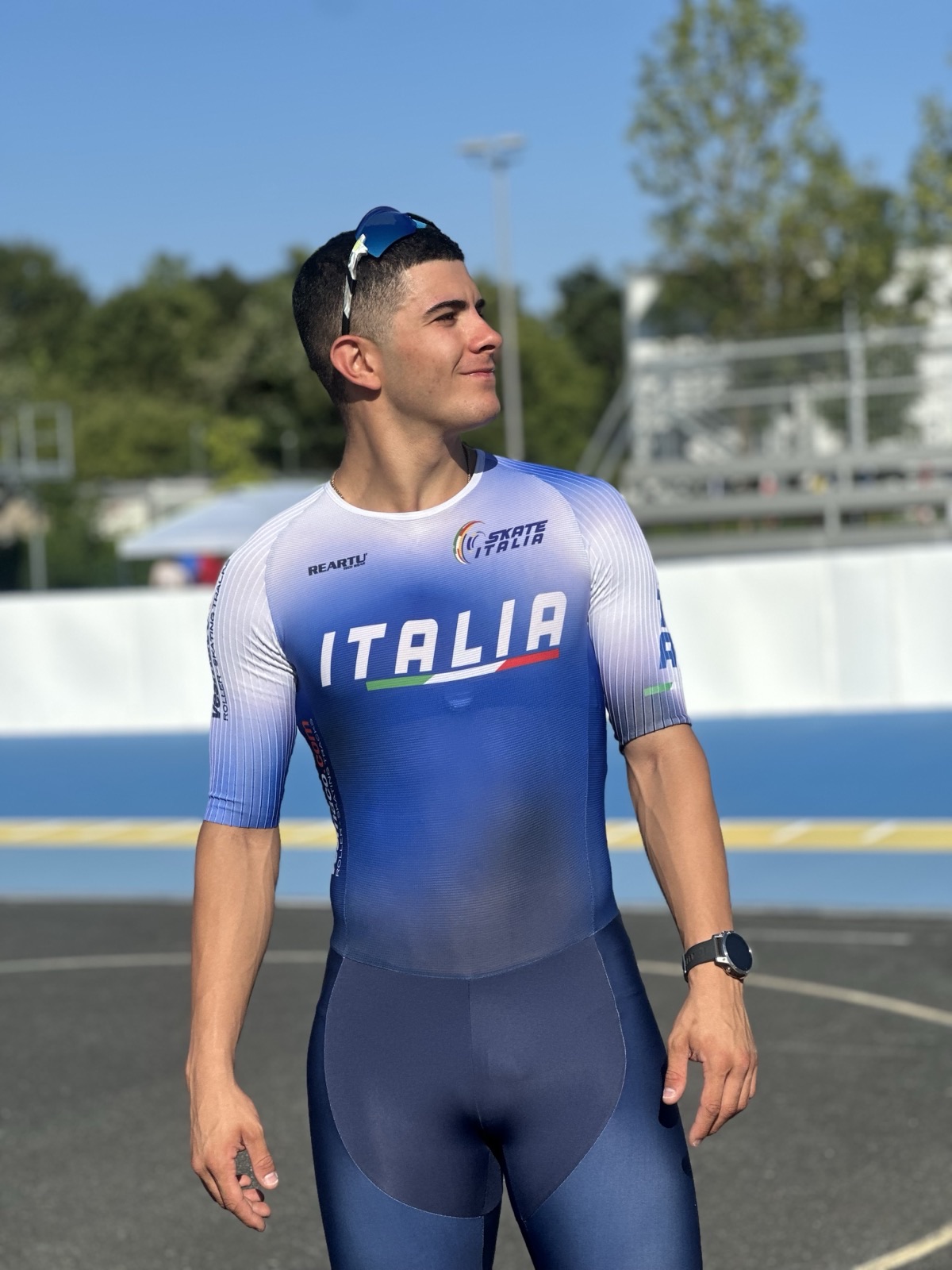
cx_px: 476
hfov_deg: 19.1
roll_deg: +1.5
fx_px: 2824
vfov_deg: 25.3
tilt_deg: -0.6
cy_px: 635
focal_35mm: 77
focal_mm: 9
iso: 32
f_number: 2.8
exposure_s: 1/1064
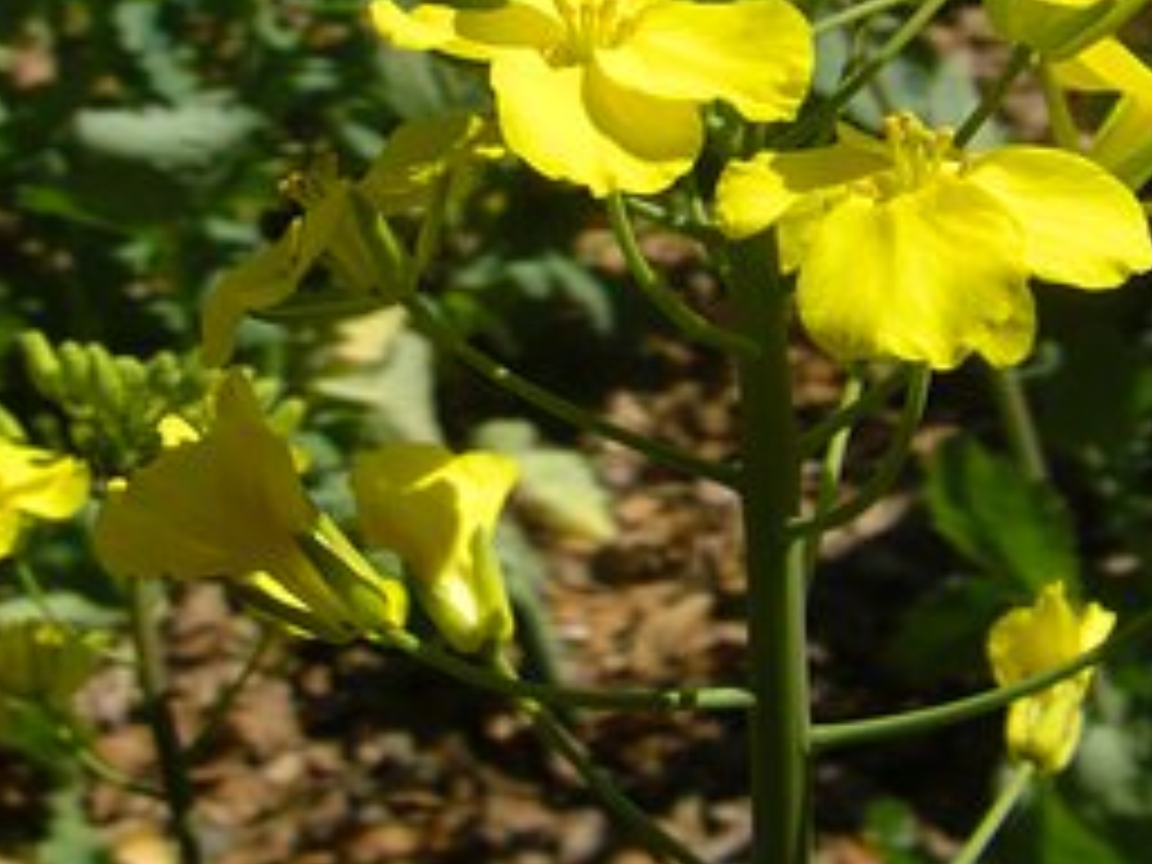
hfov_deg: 25.6
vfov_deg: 19.3
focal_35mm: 76
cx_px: 648
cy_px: 220
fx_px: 2529
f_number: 4.6
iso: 50
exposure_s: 1/500
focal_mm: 6.3
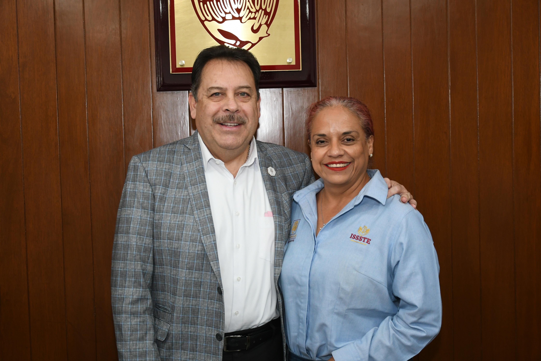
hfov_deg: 38.2
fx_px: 781
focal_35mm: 52
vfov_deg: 26.0
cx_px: 270
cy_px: 180
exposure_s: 1/100
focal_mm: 35
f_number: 4.2
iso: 1250
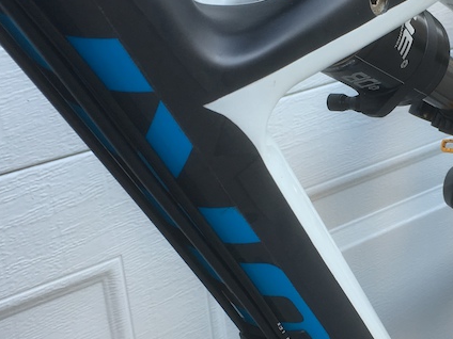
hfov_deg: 27.1
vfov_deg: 21.0
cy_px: 194
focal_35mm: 70
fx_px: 916
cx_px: 378
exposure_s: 1/120
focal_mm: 4.15
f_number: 2.2
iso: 32
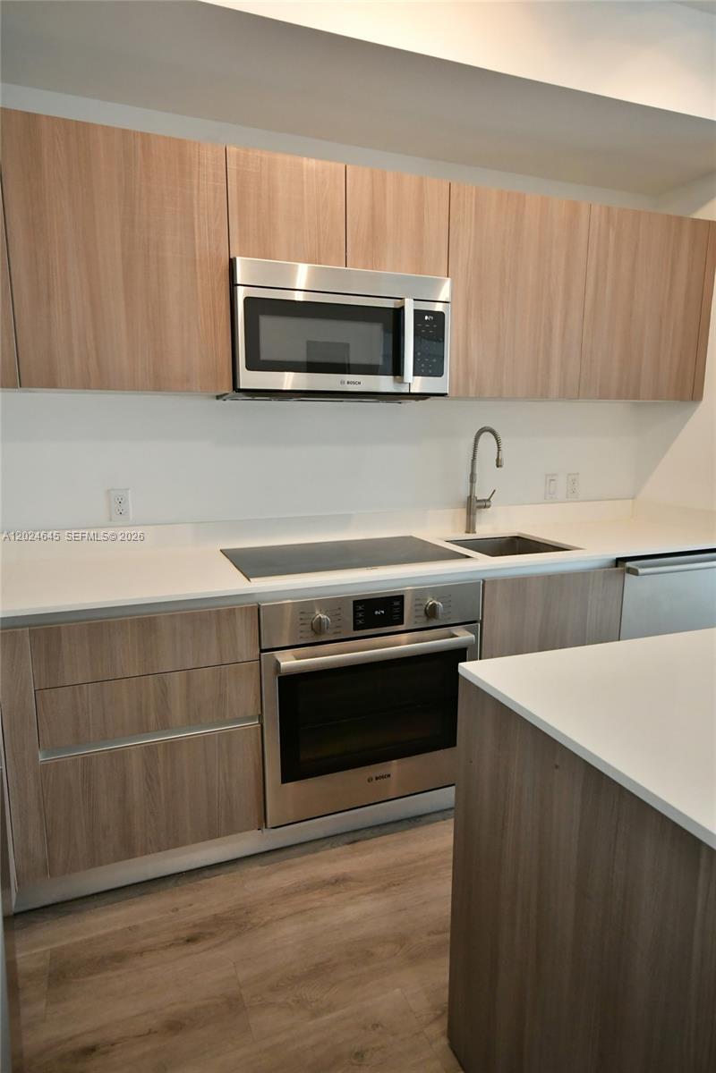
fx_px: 626
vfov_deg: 81.2
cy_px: 536
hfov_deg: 59.5
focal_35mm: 21
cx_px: 358
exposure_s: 1/100
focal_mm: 14
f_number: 6.3
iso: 5000
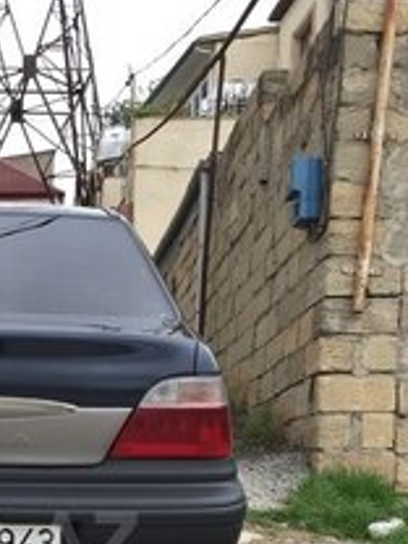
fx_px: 1084
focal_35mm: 69
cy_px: 541
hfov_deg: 20.2
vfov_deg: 26.7
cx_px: -63
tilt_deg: -2.8
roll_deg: -1.6
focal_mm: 4.15
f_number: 2.2
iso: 32
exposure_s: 1/293
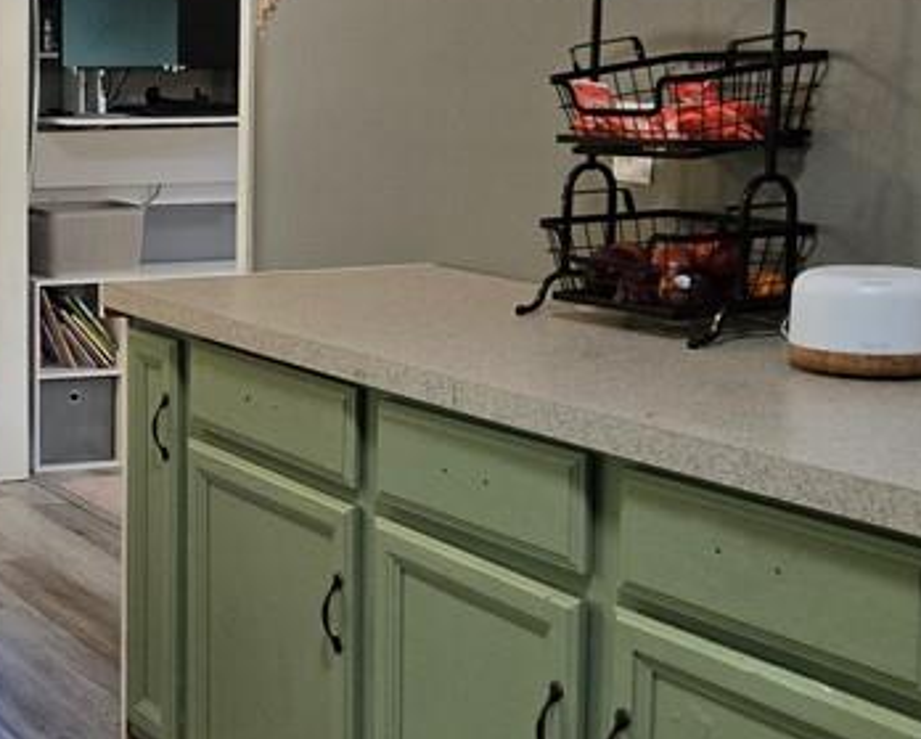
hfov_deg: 25.8
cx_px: -167
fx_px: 1801
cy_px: 257
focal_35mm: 66
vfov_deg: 23.1
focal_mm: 5.4
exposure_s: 1/120
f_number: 1.8
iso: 320
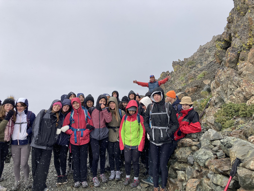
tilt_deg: +1.5
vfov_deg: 49.7
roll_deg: -1.0
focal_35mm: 28
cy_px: 96
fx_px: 205
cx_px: 127
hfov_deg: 63.4
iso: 20
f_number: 1.8
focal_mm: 3.99
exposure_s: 1/934
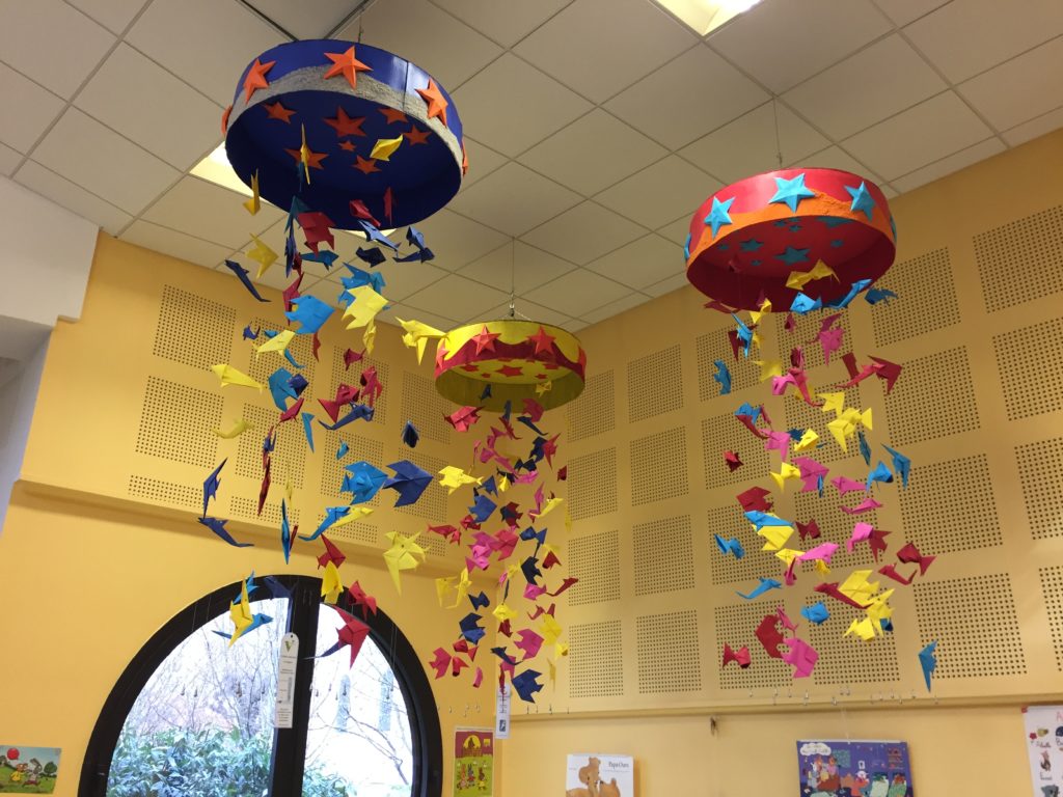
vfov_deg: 48.2
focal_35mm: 29
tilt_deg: +22.1
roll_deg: -0.6
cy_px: 398
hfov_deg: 61.7
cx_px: 532
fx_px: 891
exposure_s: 1/33
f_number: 2.2
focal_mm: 4.15
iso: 50
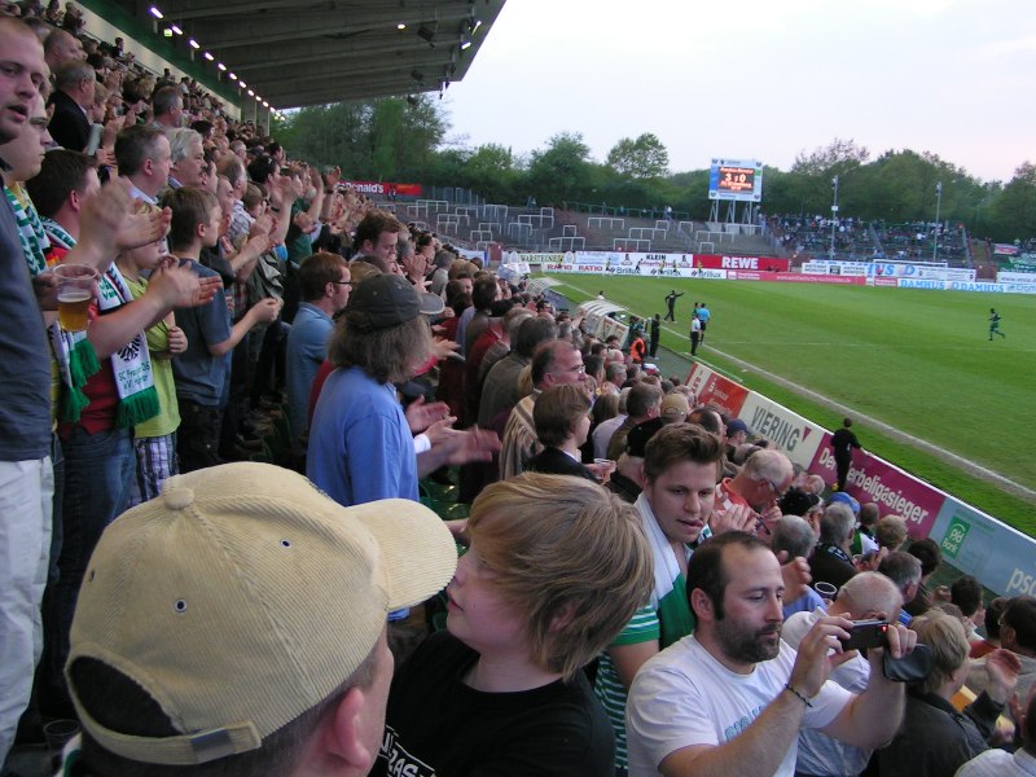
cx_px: 518
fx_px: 1137
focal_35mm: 38
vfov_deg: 37.7
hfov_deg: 49.0
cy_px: 388
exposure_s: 1/40
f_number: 2.8
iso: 80
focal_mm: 5.8
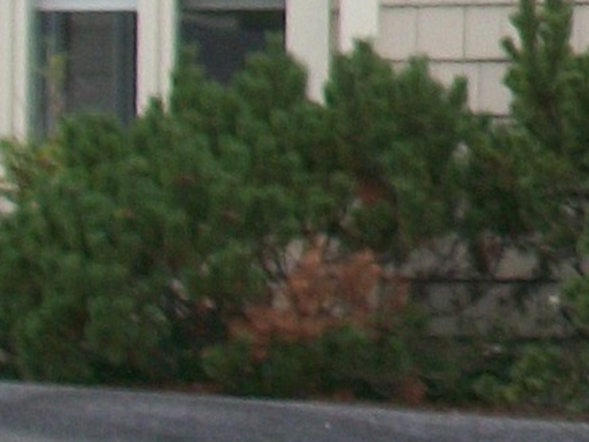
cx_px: 1654
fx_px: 6430
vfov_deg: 3.9
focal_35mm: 378
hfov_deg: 5.0
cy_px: -562
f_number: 4
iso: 80
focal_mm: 9.7
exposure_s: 1/160
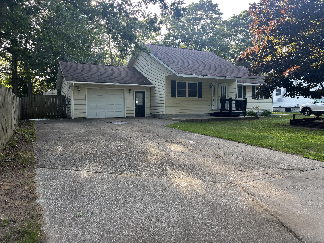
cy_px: 122
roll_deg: +0.3
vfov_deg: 53.1
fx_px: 243
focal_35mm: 26
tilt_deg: -4.2
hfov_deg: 67.3
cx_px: 162
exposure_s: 1/246
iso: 50
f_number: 1.6
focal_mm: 5.96
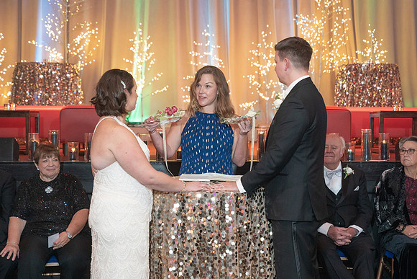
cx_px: 220
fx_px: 868
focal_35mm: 75
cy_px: 147
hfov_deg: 27.0
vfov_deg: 18.2
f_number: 4
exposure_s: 1/125
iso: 4000
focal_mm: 70
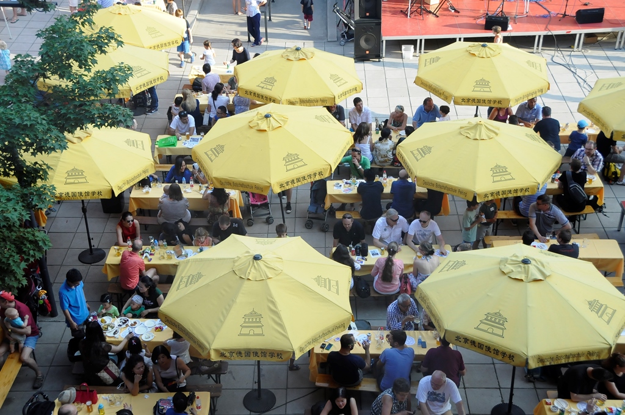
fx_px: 832
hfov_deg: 41.2
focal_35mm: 48
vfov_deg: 28.0
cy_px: 208
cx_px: 312
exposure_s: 1/320
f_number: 5.6
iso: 800
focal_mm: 32
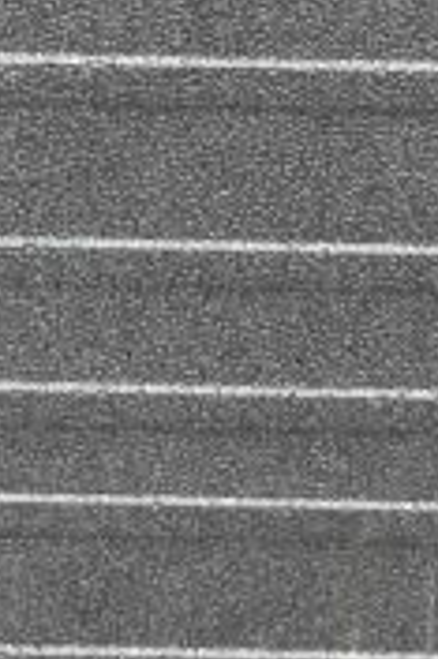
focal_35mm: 242
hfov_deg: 5.7
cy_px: -511
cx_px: 97
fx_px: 4418
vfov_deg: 8.2
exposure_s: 1/80
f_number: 4.5
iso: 200
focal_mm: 31
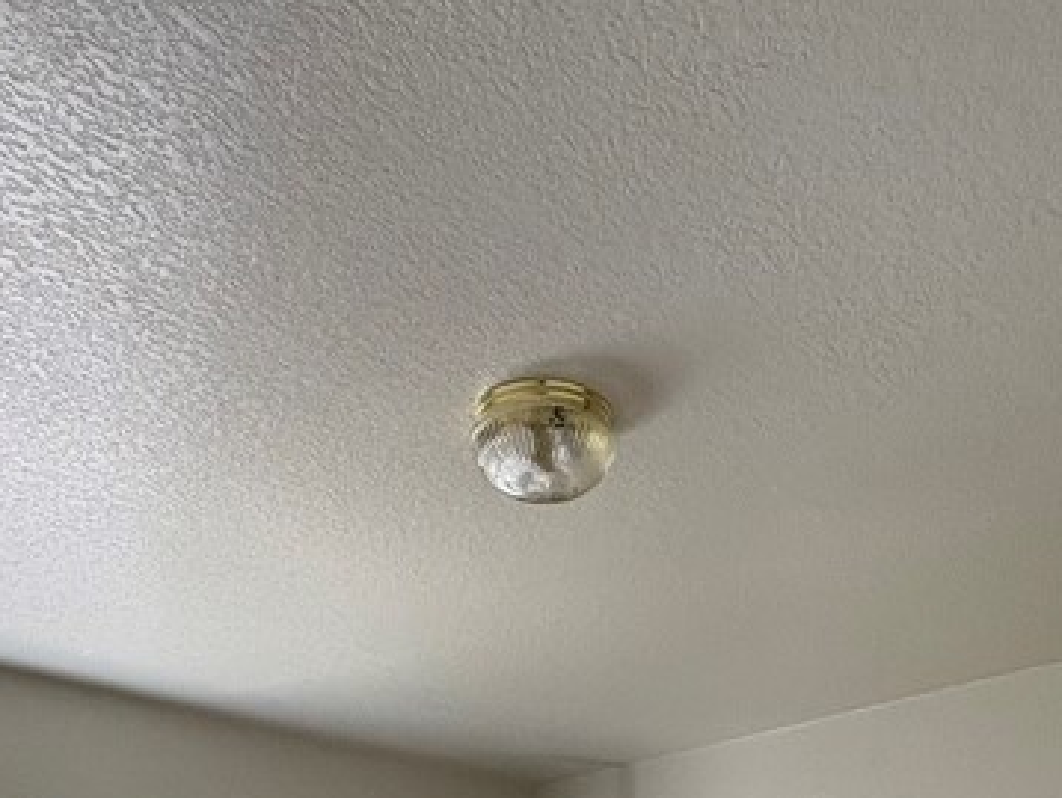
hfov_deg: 46.5
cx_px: 635
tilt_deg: +0.9
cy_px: 1080
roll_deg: +1.9
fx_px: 1228
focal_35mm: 40
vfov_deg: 28.4
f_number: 2.2
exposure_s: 1/99
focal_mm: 2.22
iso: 160
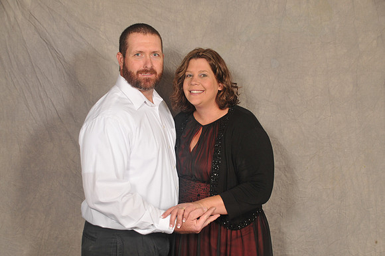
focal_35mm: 48
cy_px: 128
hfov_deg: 41.2
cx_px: 192
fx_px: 513
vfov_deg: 28.0
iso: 200
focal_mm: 32
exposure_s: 1/125
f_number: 5.6
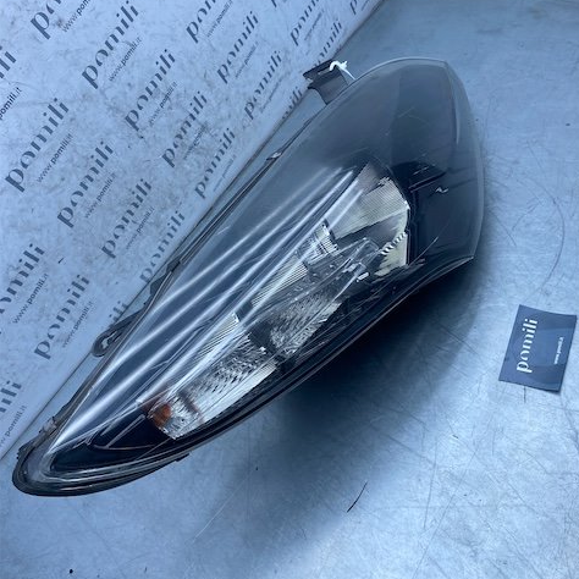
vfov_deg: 52.5
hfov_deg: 52.5
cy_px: 275
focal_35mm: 31
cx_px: 292
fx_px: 587
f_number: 1.8
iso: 32
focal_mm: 4.25
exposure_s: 1/905
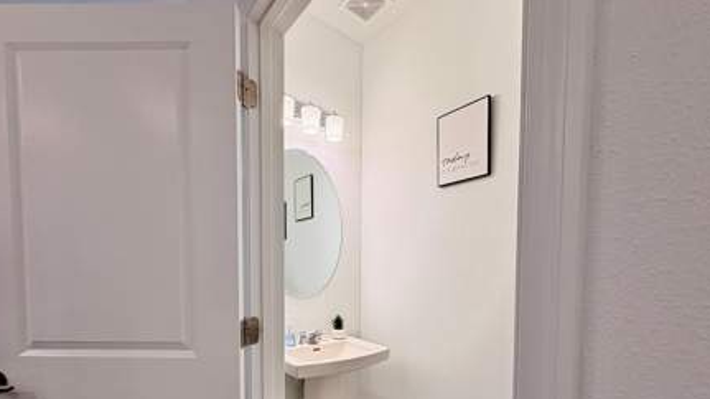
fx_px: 320
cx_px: 351
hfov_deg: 95.9
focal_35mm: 17
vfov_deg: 61.4
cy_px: 284
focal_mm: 2.22
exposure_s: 1/120
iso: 160
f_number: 2.2
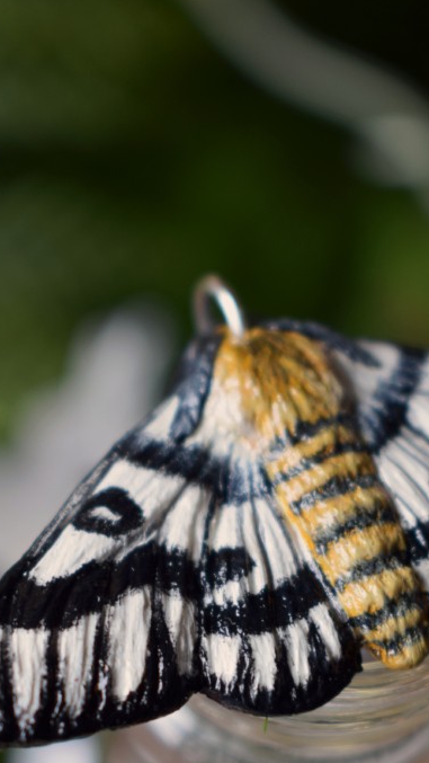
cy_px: 556
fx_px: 2163
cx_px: 236
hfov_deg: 11.3
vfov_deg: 19.9
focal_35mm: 107
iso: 400
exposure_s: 1/100
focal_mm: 40
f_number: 5
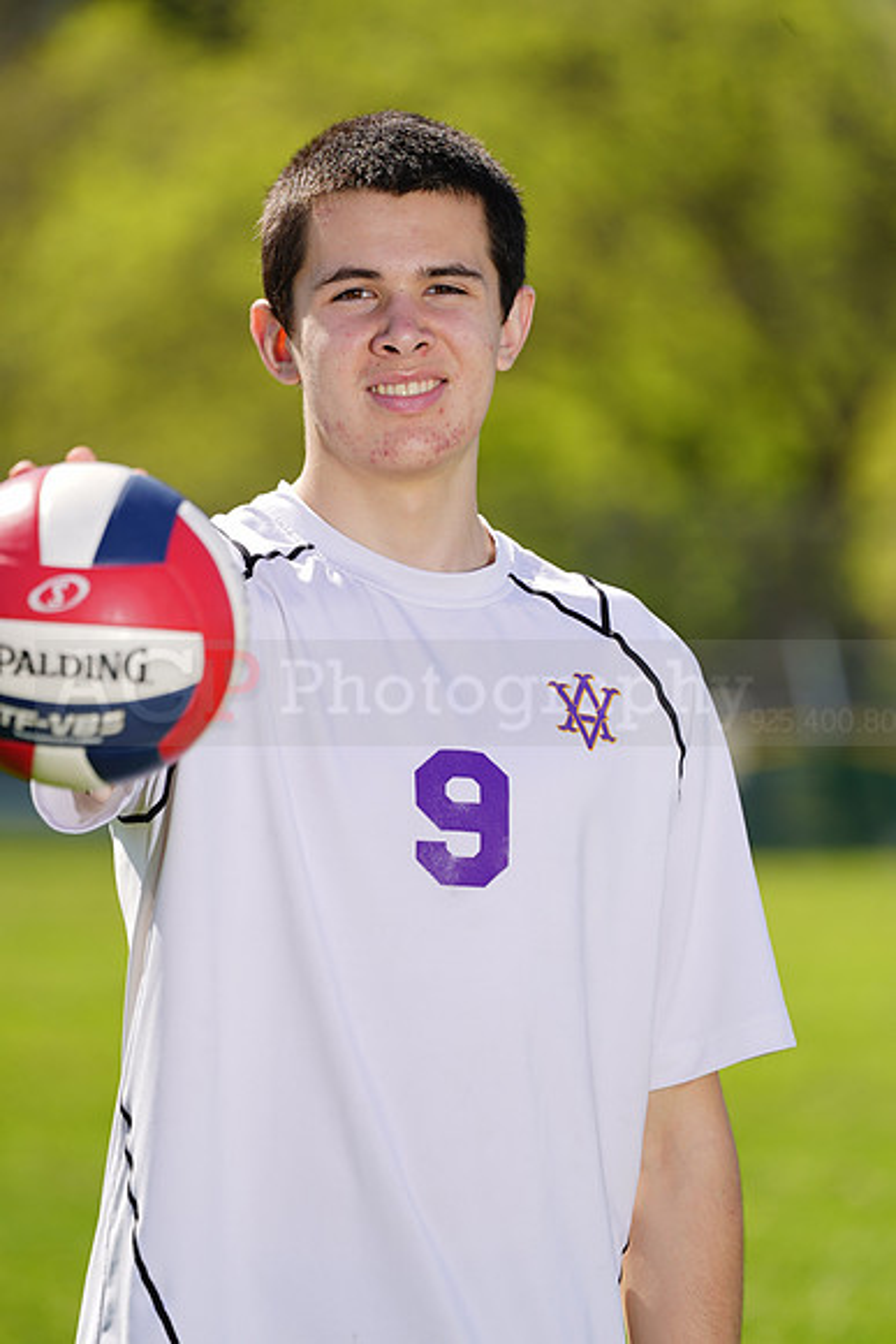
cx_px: 448
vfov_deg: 5.6
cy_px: 672
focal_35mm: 367
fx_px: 13692
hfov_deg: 3.7
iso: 64
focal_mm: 367
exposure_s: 1/200
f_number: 7.1
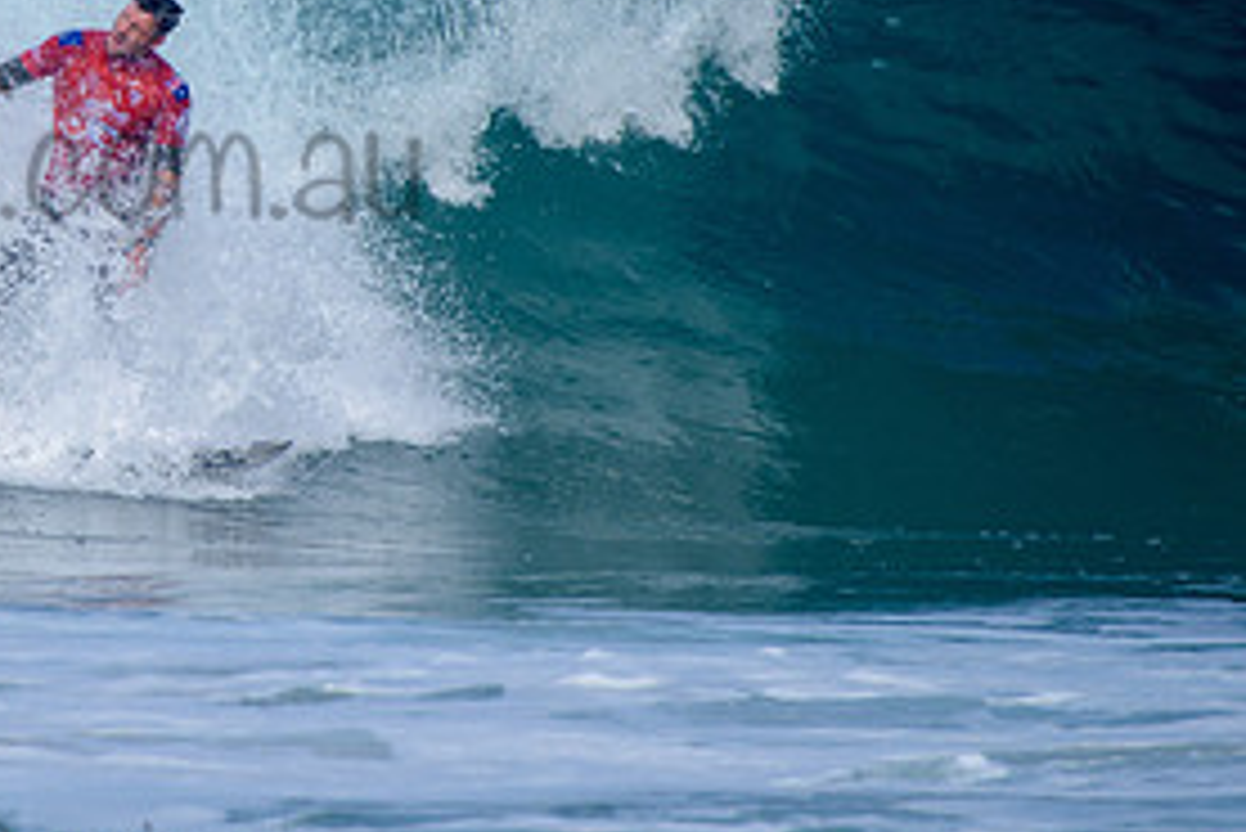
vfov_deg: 1.2
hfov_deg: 1.8
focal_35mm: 1143
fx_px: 39579
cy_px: 69
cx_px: 15
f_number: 5.6
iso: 140
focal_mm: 500
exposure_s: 1/2000
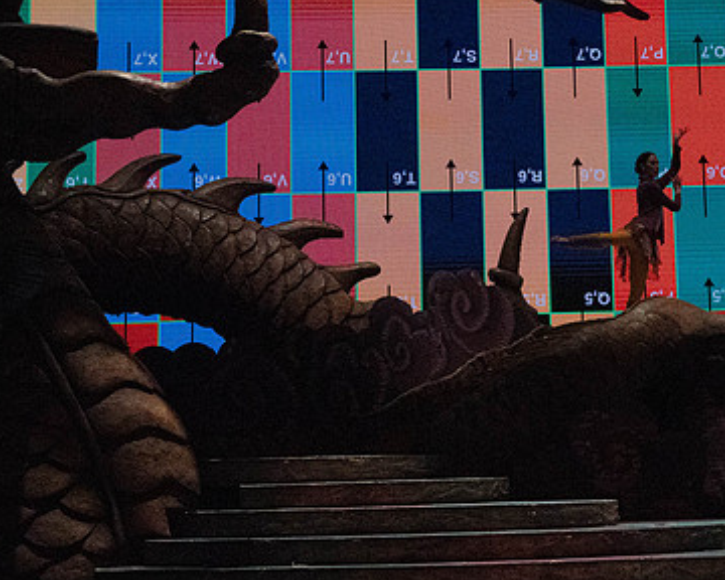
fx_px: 2274
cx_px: 554
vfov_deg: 14.5
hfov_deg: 18.0
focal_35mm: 106
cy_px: 237
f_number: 9
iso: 25600
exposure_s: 1/400
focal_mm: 70
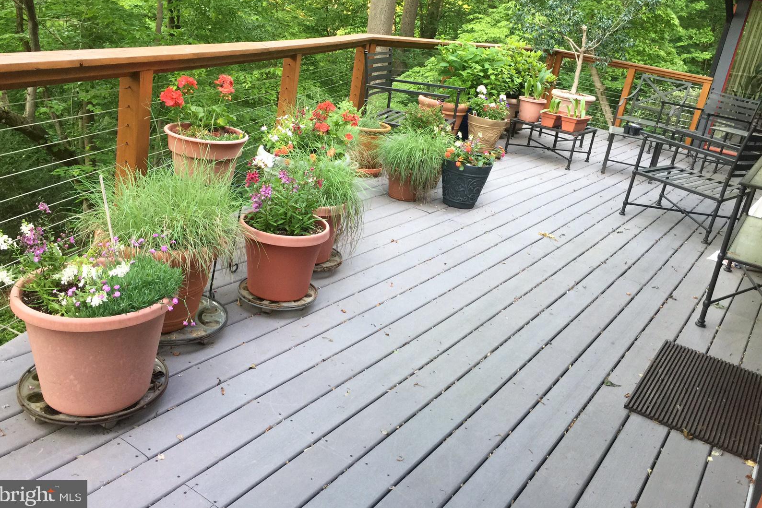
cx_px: 383
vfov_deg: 42.2
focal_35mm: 31
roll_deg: -11.1
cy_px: 218
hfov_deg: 60.3
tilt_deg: -17.8
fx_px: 656
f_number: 2.2
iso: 40
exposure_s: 1/30
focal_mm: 4.15
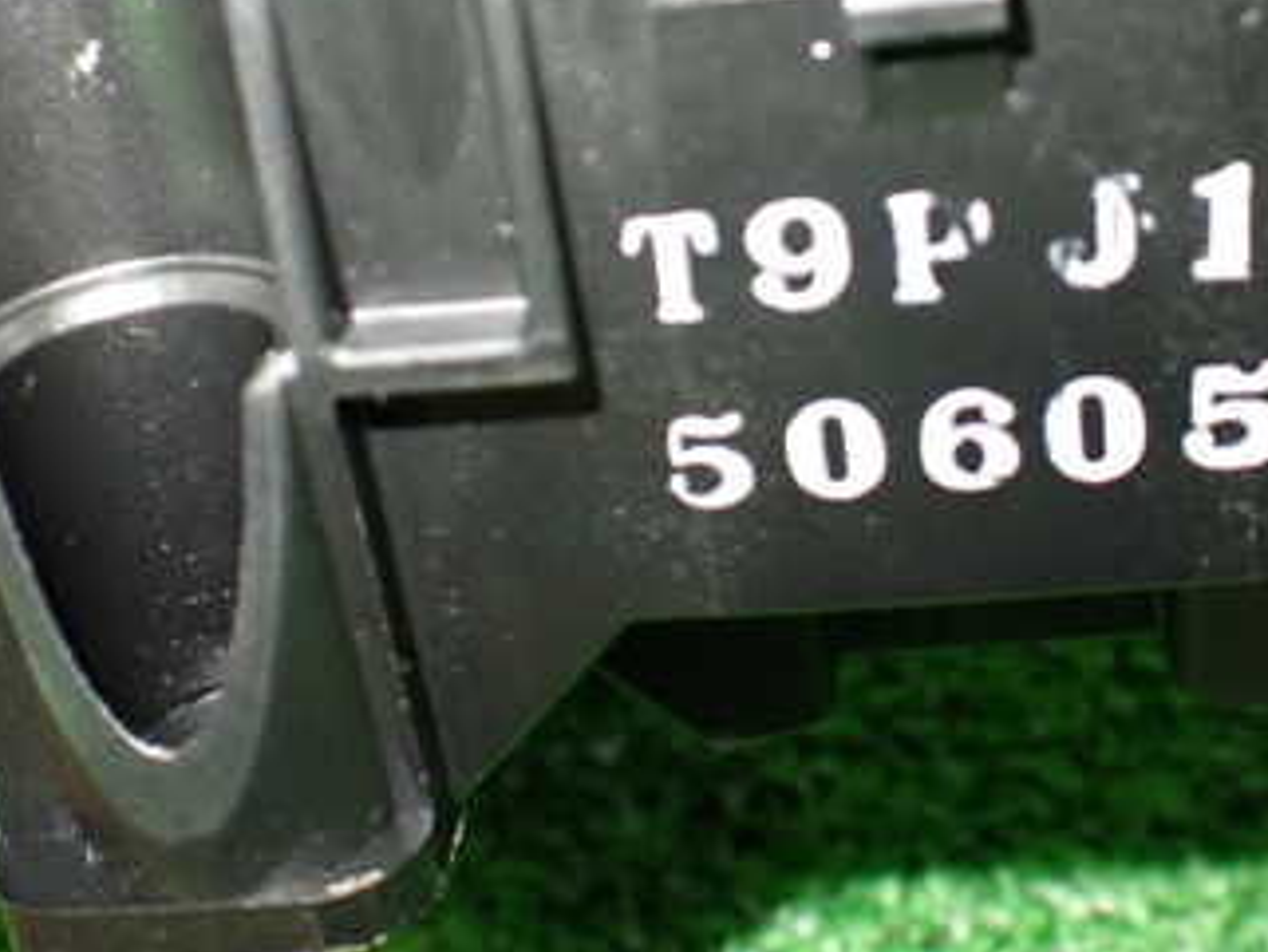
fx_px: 2052
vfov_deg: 25.9
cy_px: 296
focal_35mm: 56
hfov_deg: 34.0
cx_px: 845
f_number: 2.3
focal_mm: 5.4
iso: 800
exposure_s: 1/40
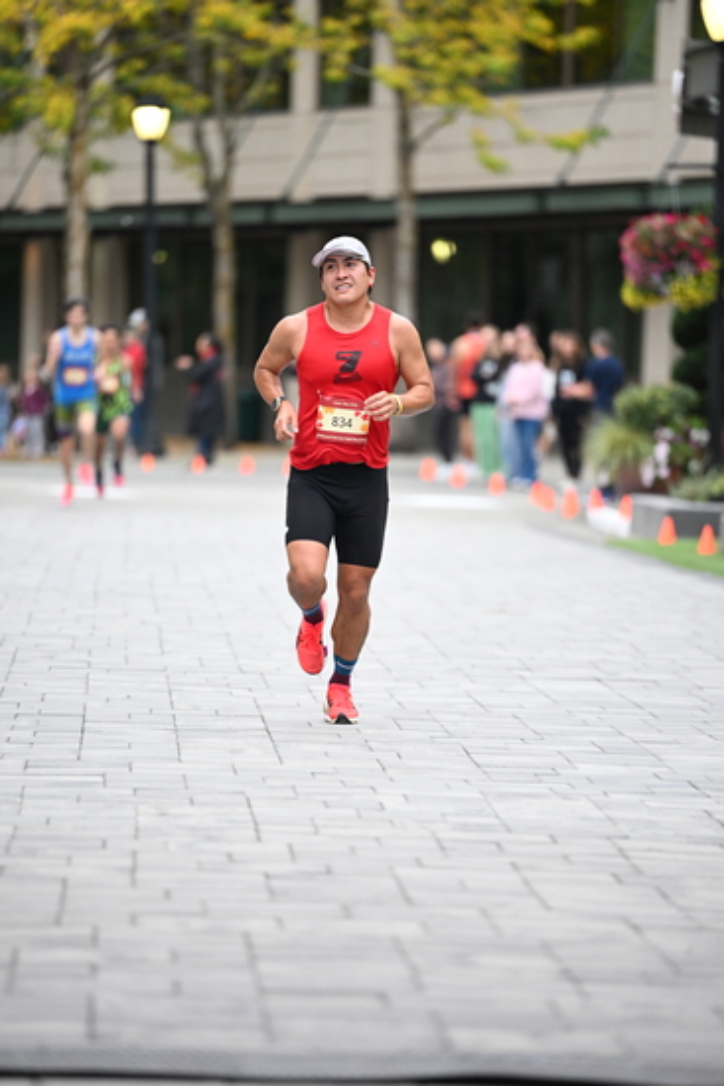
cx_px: 362
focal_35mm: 200
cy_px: 543
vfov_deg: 10.3
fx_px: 6029
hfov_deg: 6.9
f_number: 2.8
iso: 1600
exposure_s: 1/800
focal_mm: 200
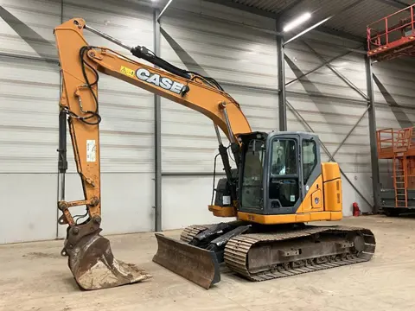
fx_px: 348
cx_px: 208
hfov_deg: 61.7
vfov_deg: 48.2
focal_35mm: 29
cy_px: 156
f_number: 1.8
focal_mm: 3
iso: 160
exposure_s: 1/60
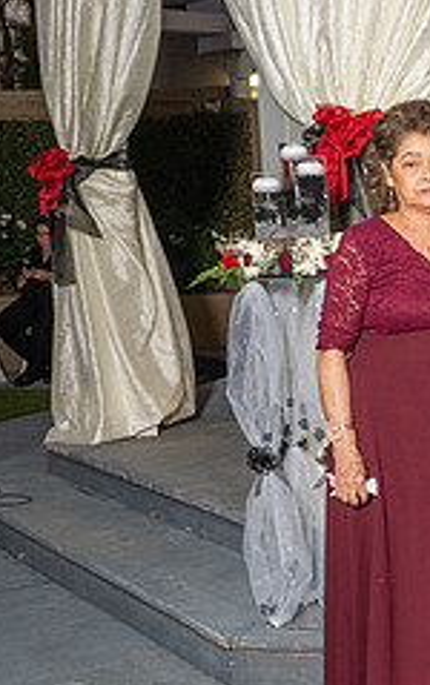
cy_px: 448
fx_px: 1458
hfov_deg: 15.2
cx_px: 690
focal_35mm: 78
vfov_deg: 26.3
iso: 640
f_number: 4.5
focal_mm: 24
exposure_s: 1/200
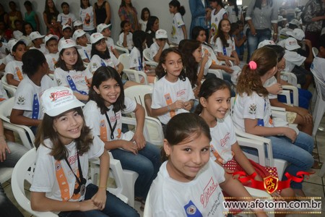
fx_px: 271
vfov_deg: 43.6
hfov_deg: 61.9
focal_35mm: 30
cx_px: 162
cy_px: 108
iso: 1600
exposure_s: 1/125
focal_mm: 20
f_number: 3.5
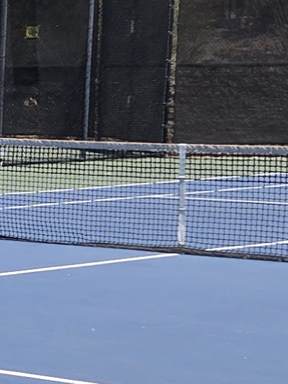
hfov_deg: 7.5
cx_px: -651
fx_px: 1864
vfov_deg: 11.7
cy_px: 271
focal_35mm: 168
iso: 25
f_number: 1.8
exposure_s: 1/2066
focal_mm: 5.4
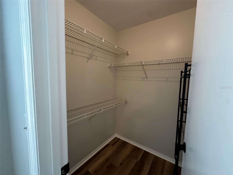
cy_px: 88
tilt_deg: -4.3
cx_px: 116
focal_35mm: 14
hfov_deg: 102.1
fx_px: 94
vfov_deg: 85.7
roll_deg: -1.1
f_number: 2.2
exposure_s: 1/60
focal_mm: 2.22
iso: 160
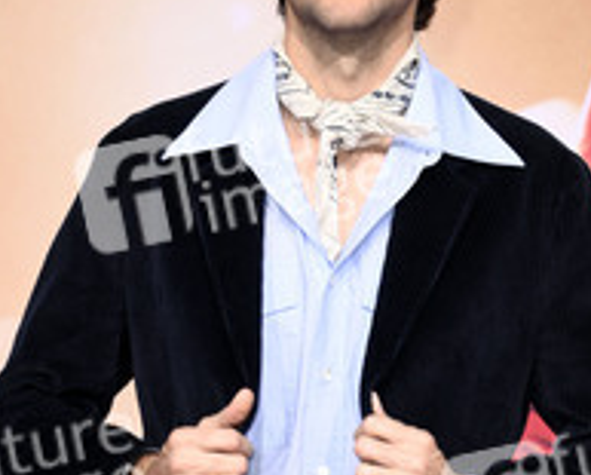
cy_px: 334
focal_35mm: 262
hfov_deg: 7.4
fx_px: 4590
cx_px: 322
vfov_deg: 5.9
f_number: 5.6
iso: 400
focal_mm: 135
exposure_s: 1/250
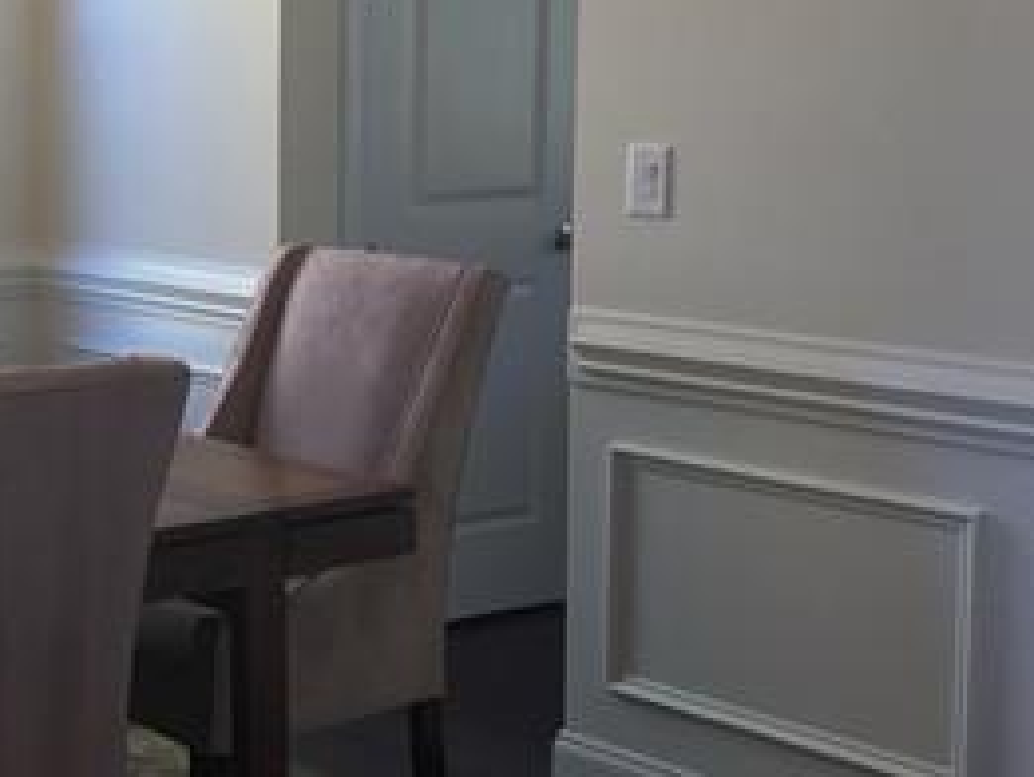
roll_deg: +1.0
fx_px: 2122
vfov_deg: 20.7
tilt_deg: -6.9
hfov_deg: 25.0
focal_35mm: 71
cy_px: 301
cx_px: -174
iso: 40
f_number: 2.2
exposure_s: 1/60
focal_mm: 4.15
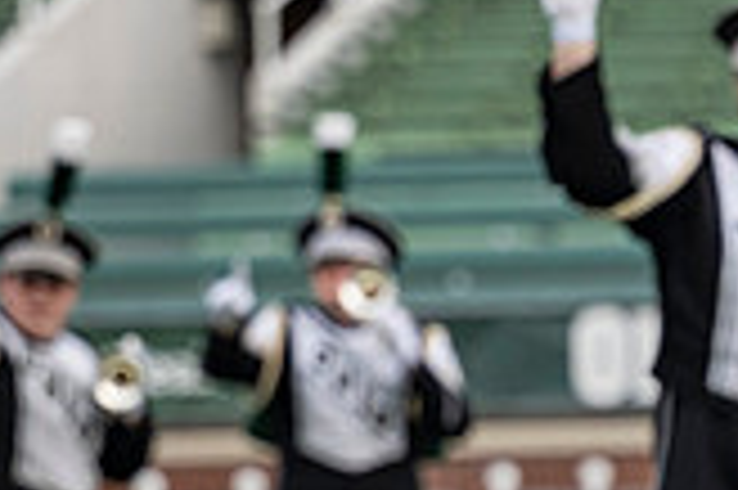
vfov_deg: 2.3
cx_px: 1215
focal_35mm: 607
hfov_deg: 3.4
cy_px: 656
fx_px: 12431
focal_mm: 115
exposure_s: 1/500
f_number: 2.8
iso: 250
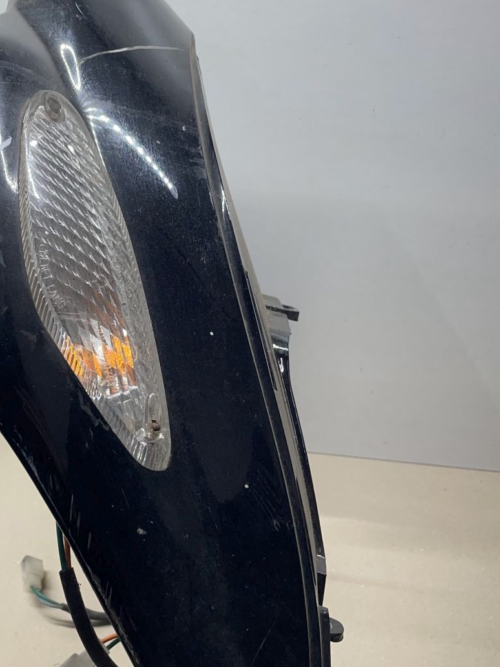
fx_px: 906
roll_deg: +3.7
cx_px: 145
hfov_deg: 30.5
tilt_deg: -33.0
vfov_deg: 40.4
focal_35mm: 47
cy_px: 310
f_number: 1.6
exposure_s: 1/100
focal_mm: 4.2
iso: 64
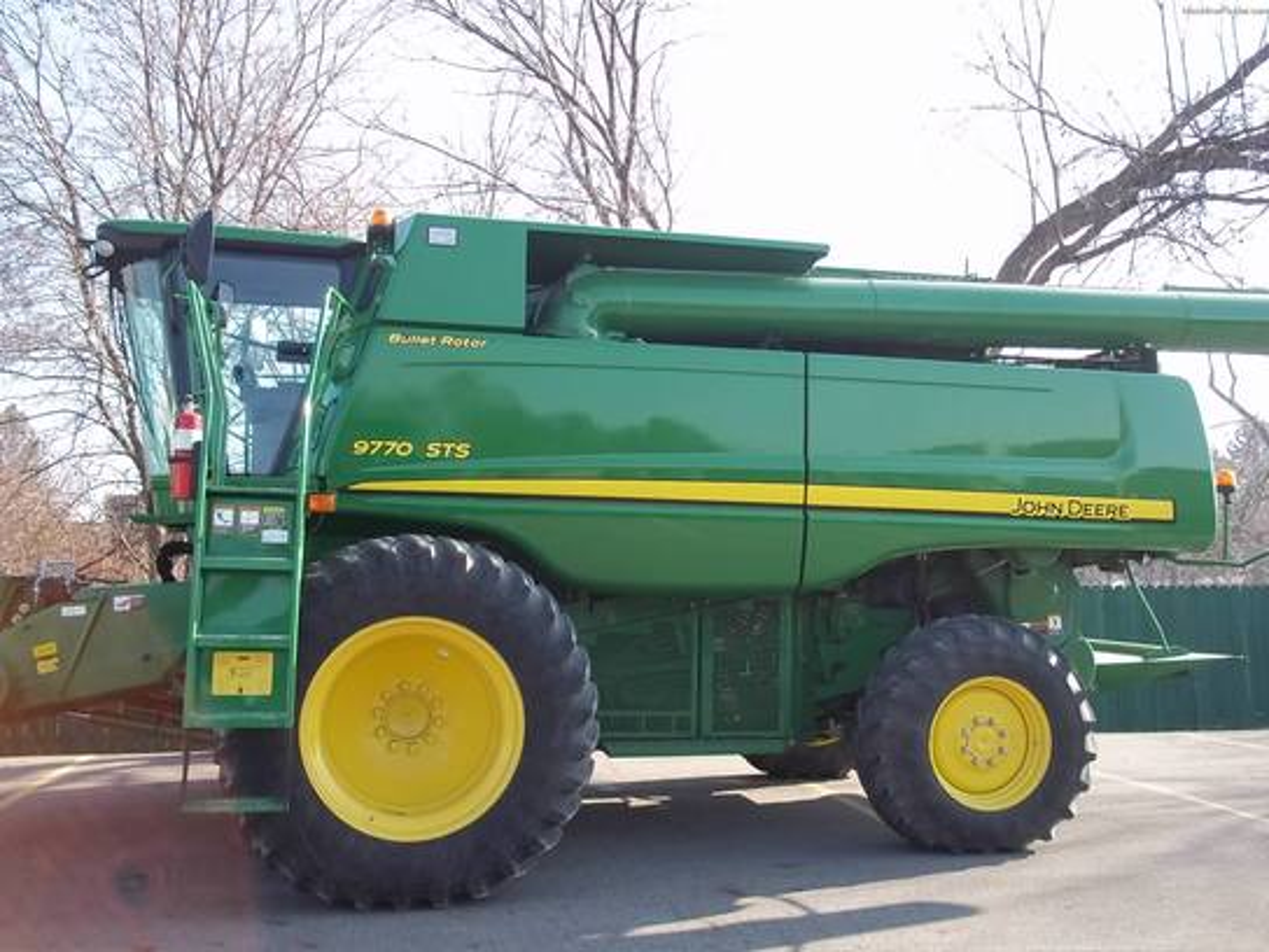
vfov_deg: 39.7
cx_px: 634
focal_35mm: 36
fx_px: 1320
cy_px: 476
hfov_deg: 51.4
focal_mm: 6.5
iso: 80
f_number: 3.1
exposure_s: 1/250
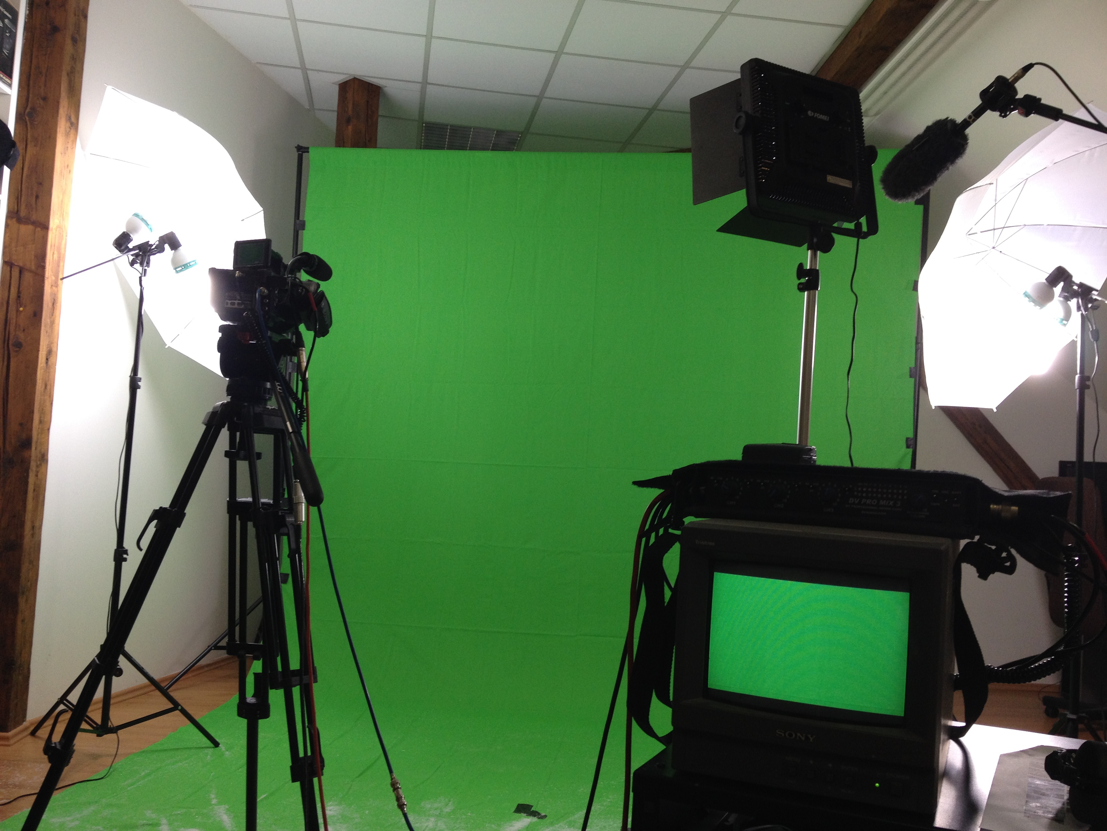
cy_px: 416
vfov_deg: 40.7
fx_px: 1119
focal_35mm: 35
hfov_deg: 52.6
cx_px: 554
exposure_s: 1/60
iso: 64
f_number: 2.4
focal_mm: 4.28
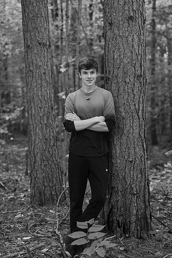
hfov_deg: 19.5
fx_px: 502
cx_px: 86
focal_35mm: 70
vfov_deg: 28.8
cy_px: 129
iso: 800
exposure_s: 1/200
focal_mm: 70
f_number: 2.8
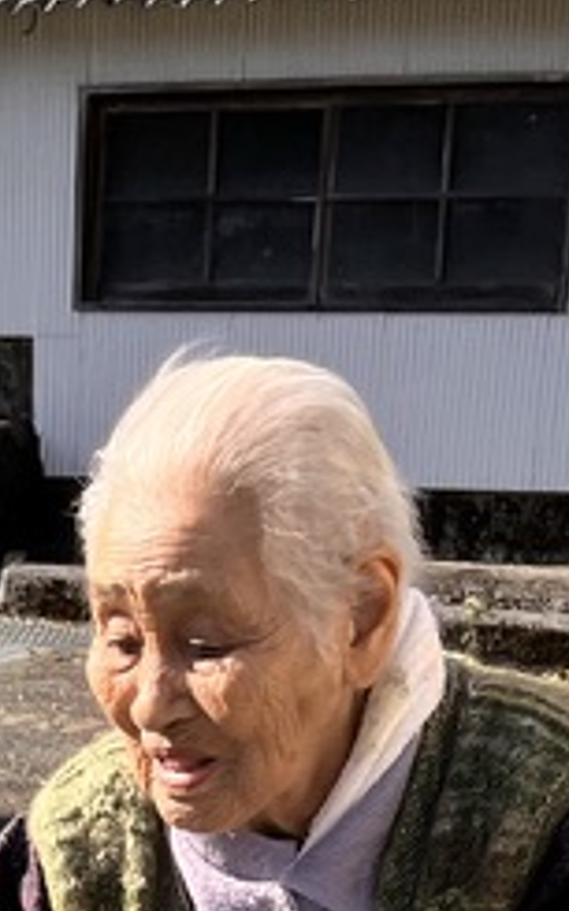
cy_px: 1658
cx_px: -130
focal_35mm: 115
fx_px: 2855
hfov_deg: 11.2
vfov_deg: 15.5
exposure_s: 1/1536
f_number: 1.6
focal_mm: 5.1
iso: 50
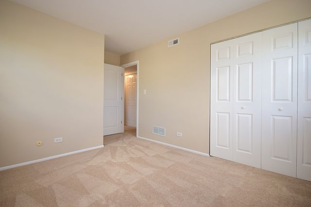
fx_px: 149
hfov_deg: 92.4
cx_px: 156
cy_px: 104
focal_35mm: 17
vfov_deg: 69.7
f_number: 6.3
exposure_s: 1/100
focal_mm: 11.5
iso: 640
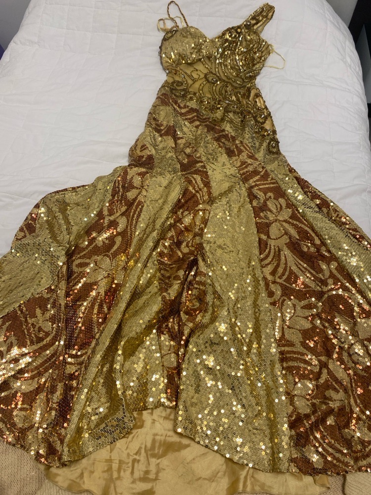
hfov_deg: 53.1
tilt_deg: -56.3
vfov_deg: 67.3
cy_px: 248
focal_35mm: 26
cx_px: 186
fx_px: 372
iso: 125
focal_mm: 4.25
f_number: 1.8
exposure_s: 1/50
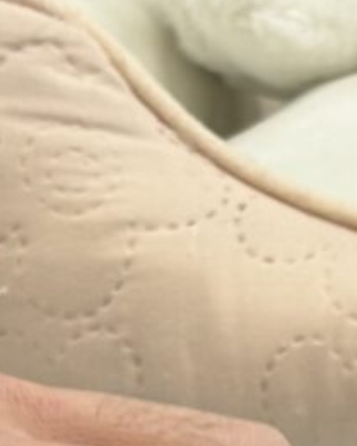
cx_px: 487
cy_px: 733
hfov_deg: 6.6
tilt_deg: -23.2
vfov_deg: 8.1
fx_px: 3076
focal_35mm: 233
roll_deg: -1.0
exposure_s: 1/50
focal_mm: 5.96
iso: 25
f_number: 1.6
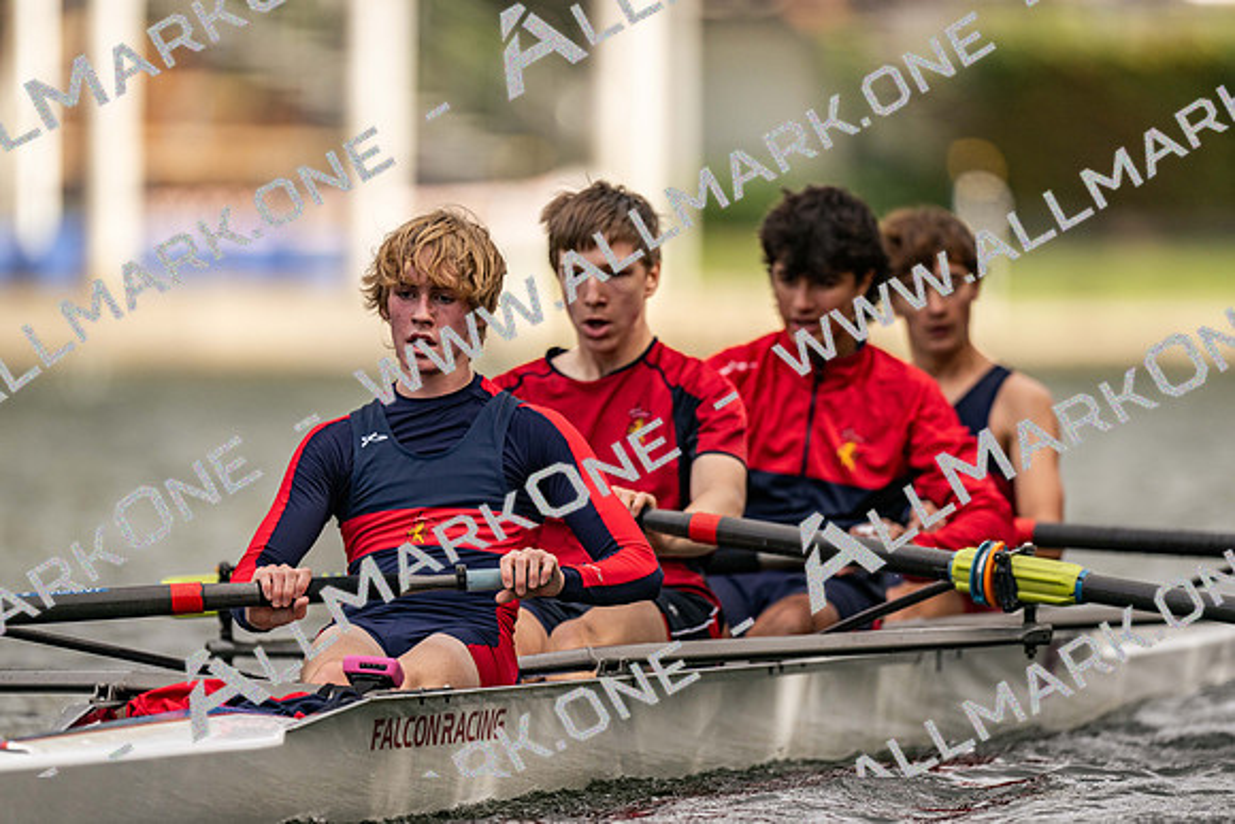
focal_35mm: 600
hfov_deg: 3.4
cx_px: 618
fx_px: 20587
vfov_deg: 2.3
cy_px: 412
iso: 320
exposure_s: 1/2500
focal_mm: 600
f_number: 4
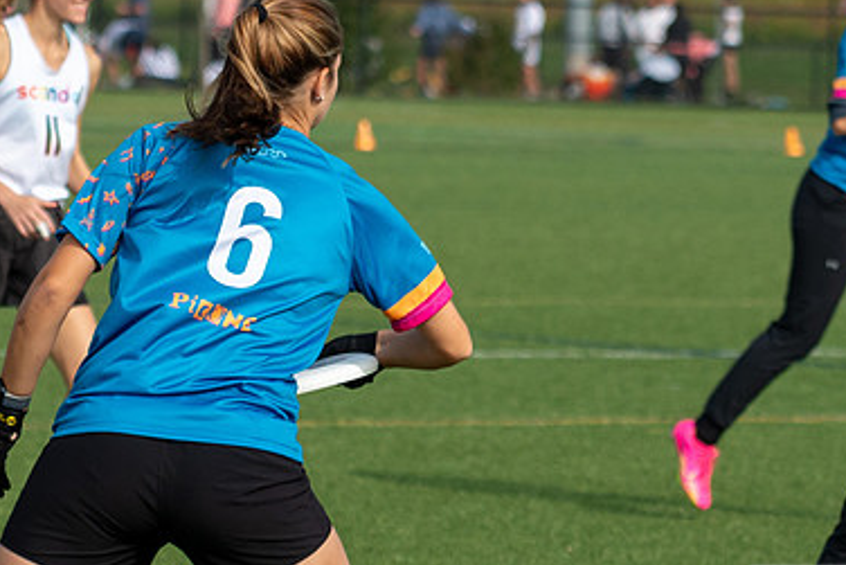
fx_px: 10132
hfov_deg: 4.8
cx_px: 220
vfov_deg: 3.2
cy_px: 83
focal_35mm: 431
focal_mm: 140
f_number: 5.6
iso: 560
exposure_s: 1/2000
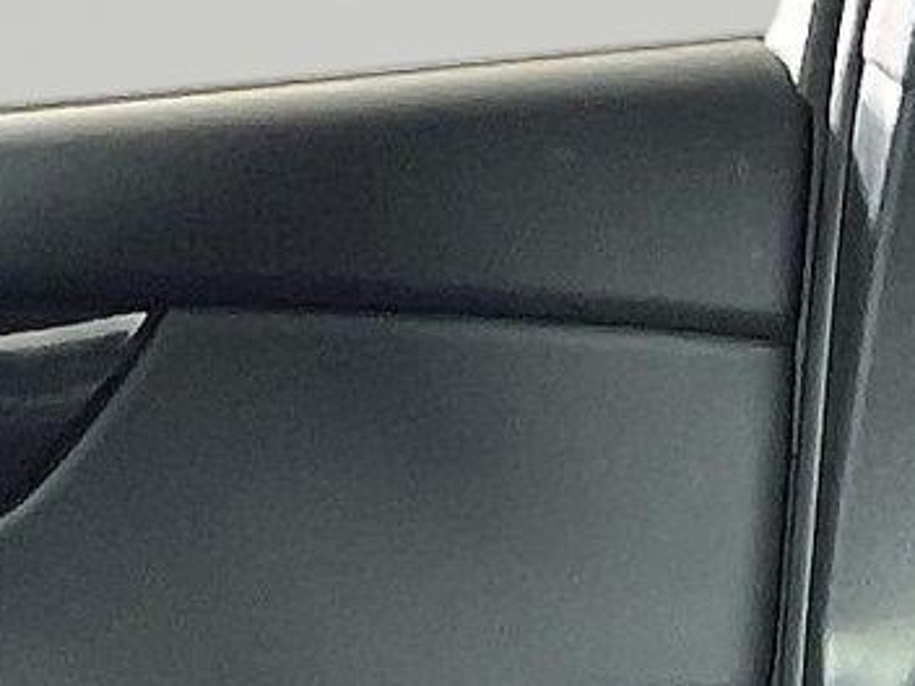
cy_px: 1437
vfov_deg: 10.2
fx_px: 3489
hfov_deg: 14.3
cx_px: 1230
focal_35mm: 132
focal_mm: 3
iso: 125
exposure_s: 1/60
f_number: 1.8
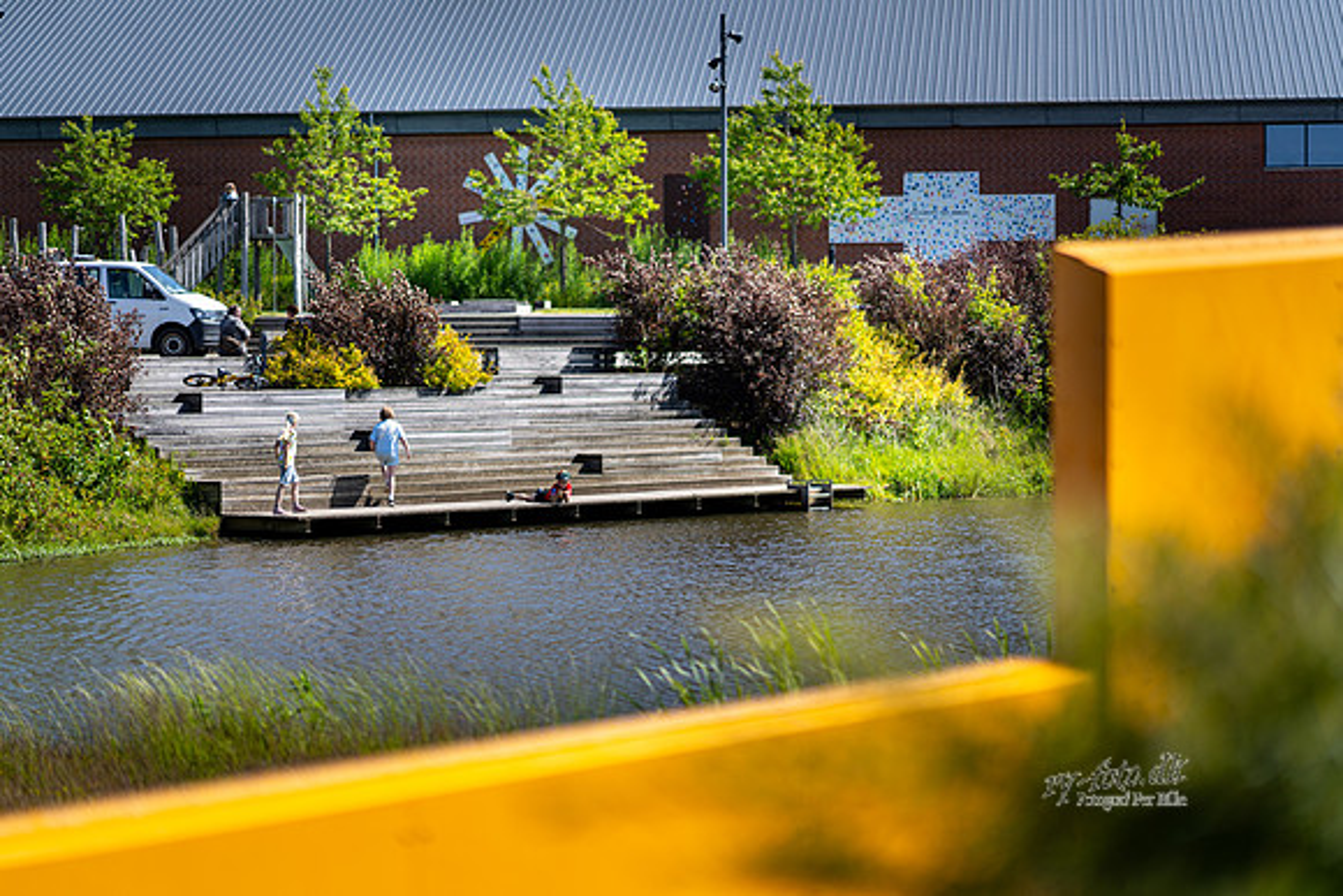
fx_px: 3172
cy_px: 448
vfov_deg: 16.1
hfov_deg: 23.9
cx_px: 672
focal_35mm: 85
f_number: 1.4
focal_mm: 85
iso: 50
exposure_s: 1/3200
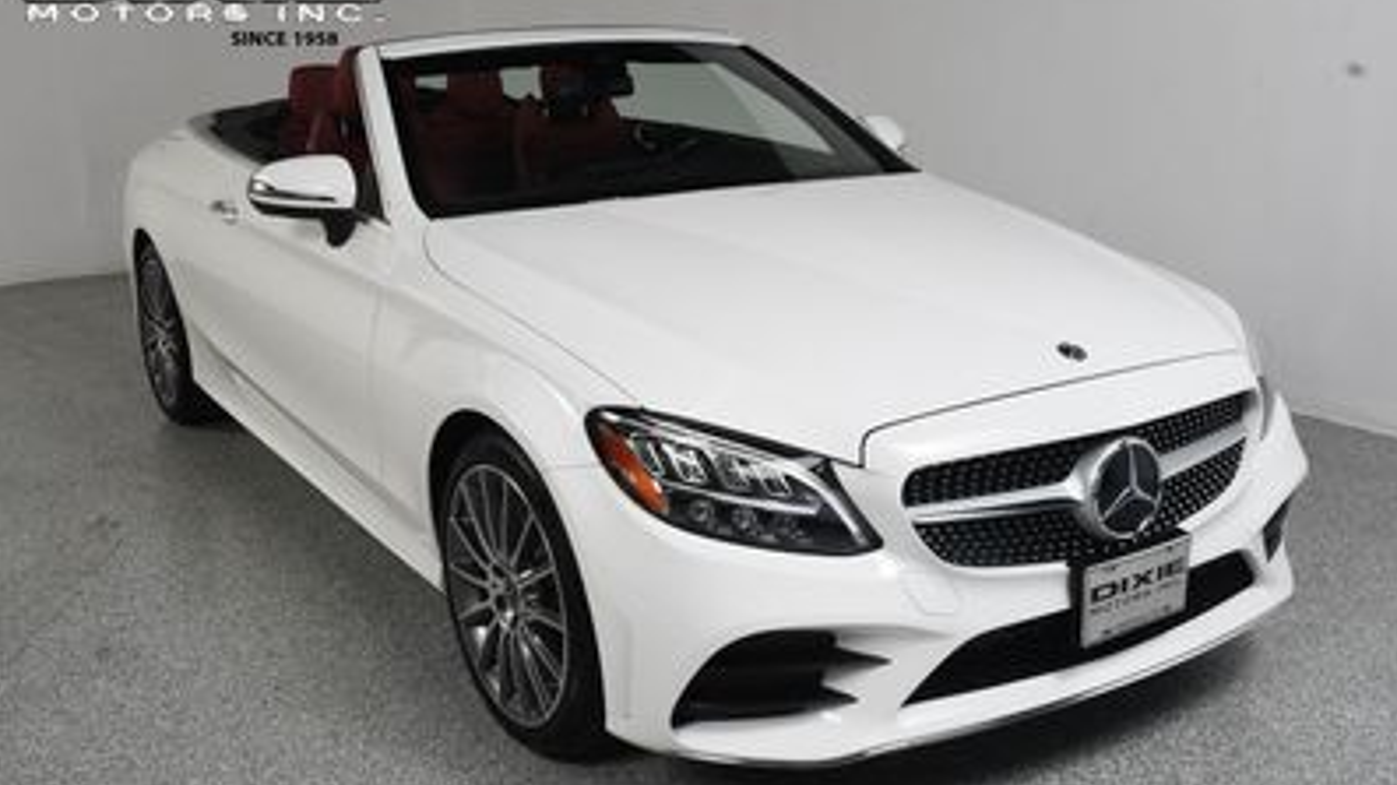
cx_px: 700
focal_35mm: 38
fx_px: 1407
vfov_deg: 31.2
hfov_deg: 52.8
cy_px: 415
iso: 100
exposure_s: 1/160
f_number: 13
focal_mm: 24
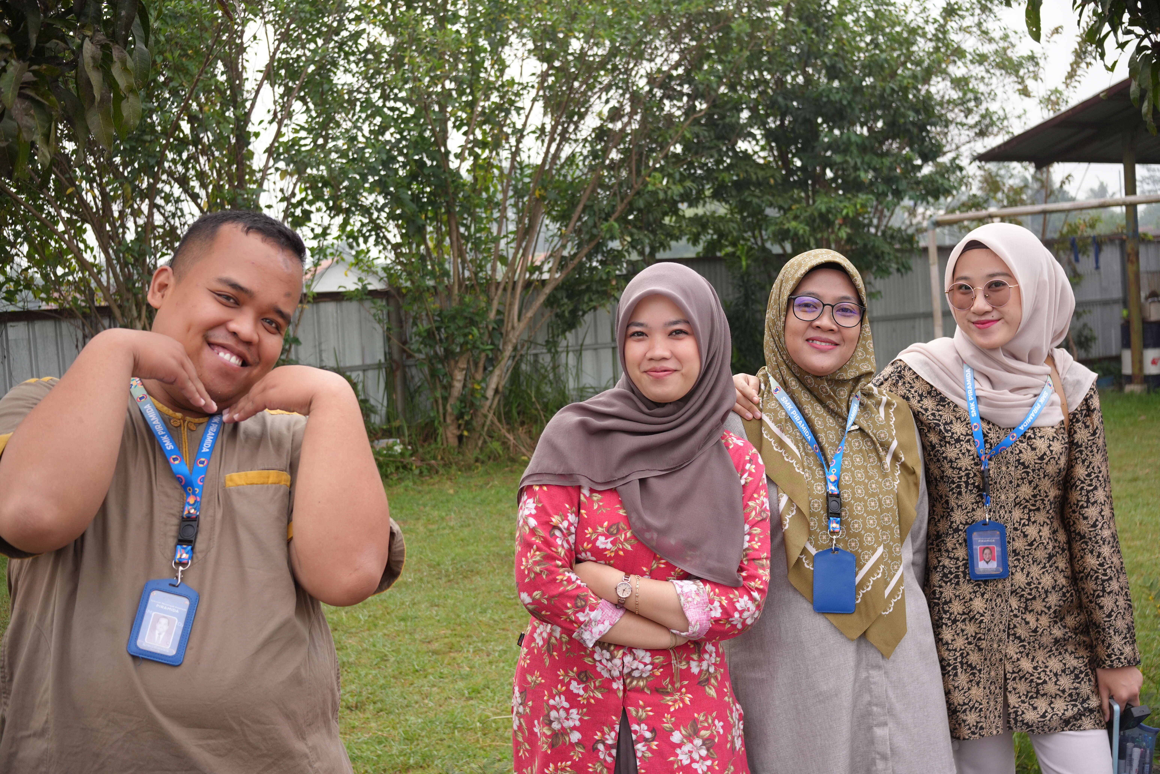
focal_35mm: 40
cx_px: 580
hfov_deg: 47.9
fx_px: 1305
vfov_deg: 33.0
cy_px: 387
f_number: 4
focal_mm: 27
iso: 250
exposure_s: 1/160
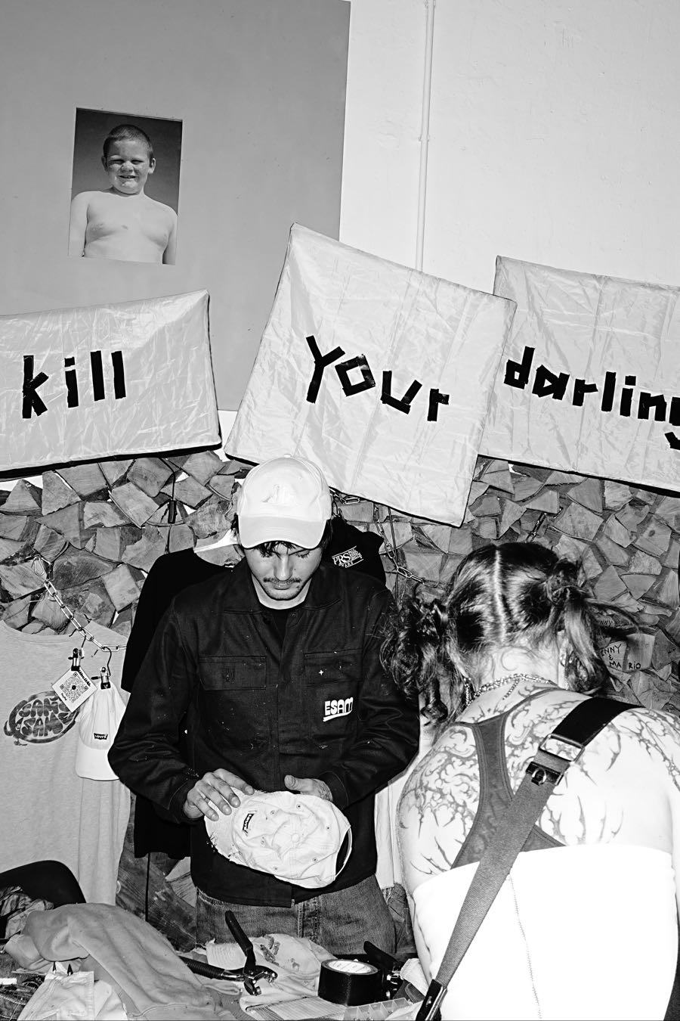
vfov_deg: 73.7
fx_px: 680
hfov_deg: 53.1
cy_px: 510
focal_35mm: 24
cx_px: 340
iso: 400
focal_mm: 16
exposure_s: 1/100
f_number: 5.6
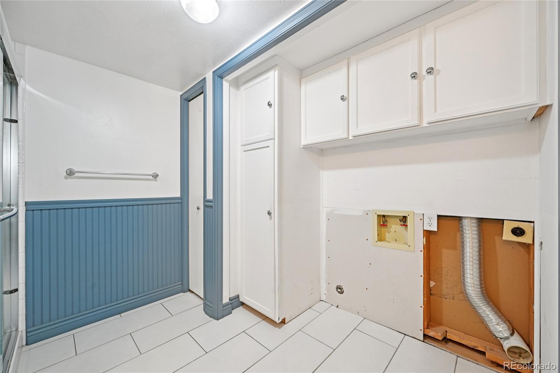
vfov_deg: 81.2
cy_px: 186
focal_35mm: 14
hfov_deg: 104.3
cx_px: 280
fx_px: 218
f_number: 8
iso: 400
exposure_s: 1/13
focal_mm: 14
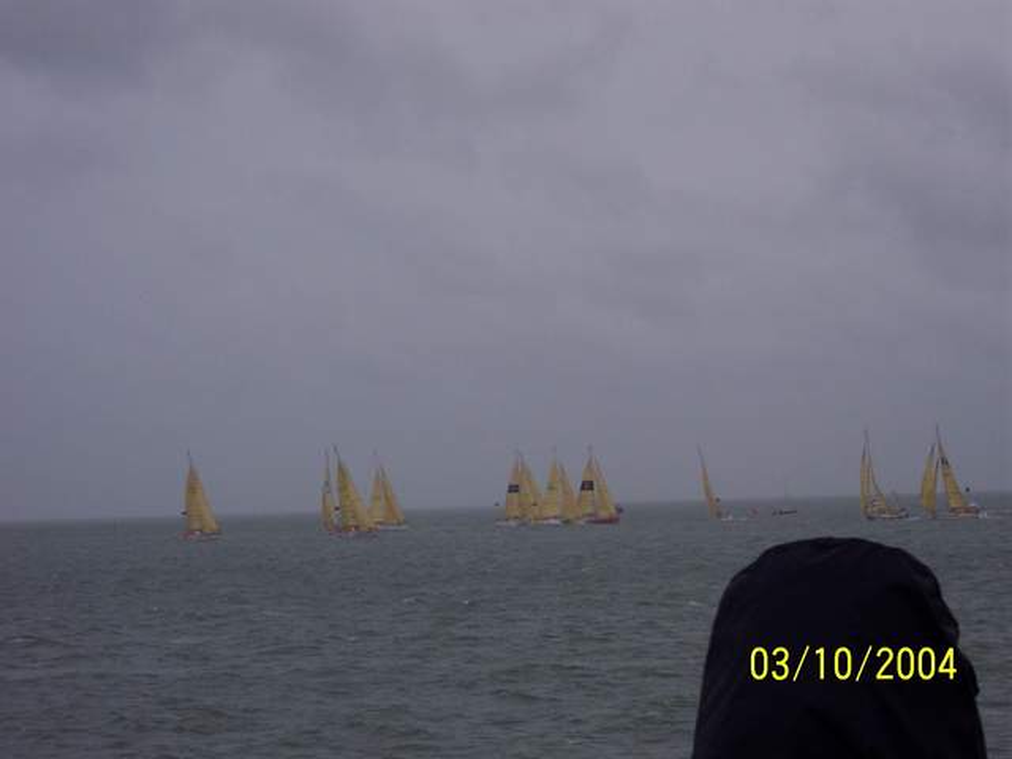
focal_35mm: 114
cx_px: 506
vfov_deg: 13.0
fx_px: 3333
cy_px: 380
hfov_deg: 17.3
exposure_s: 1/350
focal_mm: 24
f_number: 8
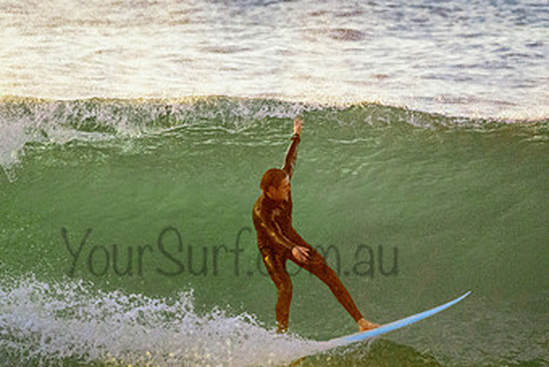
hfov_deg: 1.6
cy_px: 238
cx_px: 228
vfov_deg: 1.1
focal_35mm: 1280
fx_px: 19527
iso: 1400
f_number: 5.6
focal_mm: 500
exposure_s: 1/2000
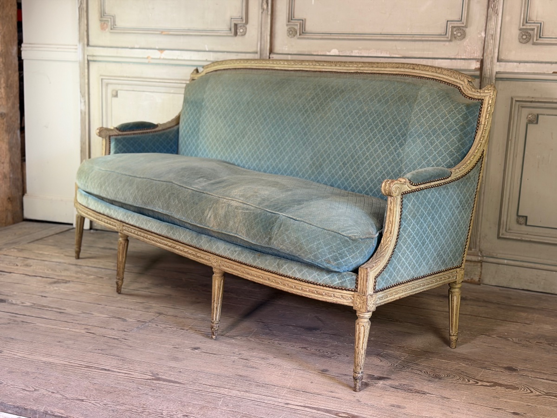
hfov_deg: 39.7
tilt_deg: -9.9
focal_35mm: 48
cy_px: 209
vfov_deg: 30.3
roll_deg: -2.3
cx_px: 278
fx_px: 772
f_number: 1.78
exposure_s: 1/50
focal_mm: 6.76
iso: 125
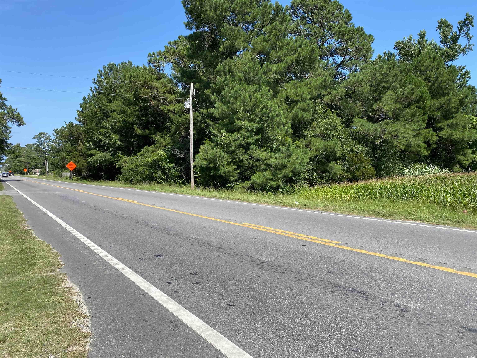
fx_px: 358
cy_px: 179
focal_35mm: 26
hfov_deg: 67.3
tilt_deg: -2.9
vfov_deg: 53.1
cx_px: 238
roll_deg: +0.0
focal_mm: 4.25
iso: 32
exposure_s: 1/1866
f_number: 1.8
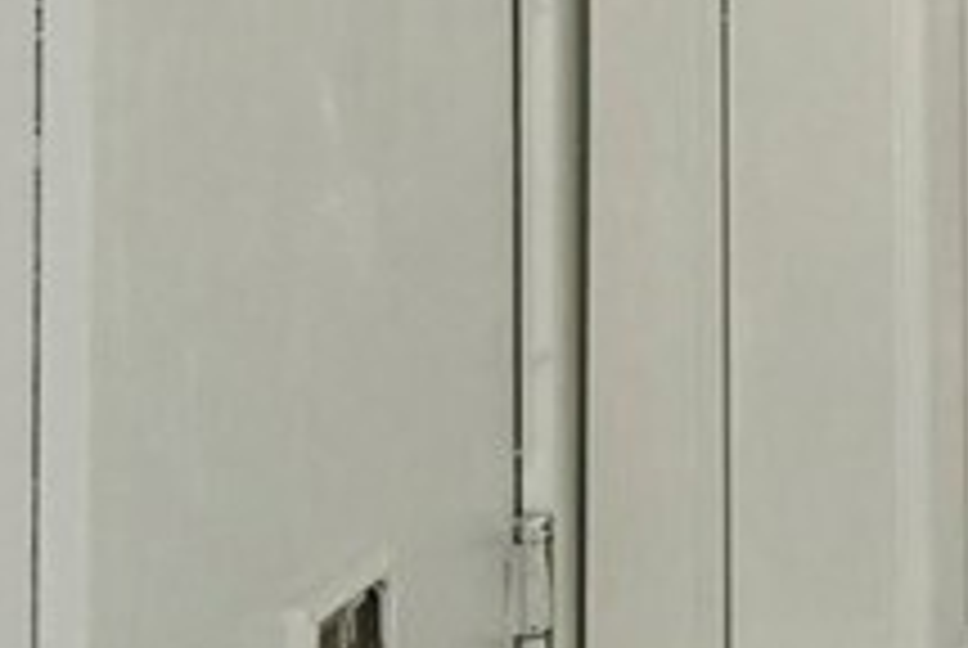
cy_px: -299
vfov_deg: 10.6
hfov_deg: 8.7
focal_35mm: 126
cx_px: 3663
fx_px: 3393
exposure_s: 1/25
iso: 1600
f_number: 8
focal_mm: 16
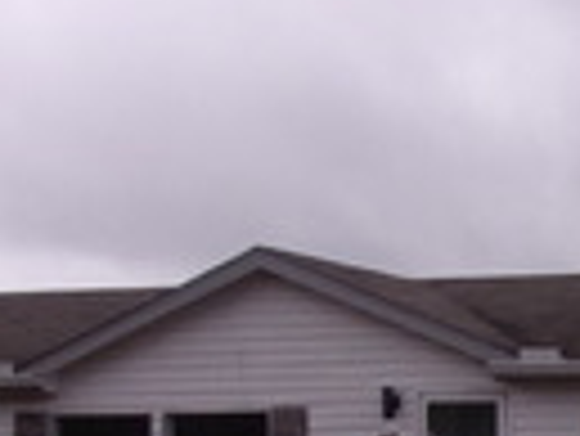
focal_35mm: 119
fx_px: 1996
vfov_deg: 12.3
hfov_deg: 15.9
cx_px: 710
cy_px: 467
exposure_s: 1/1200
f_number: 3.3
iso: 80
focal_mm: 4.3
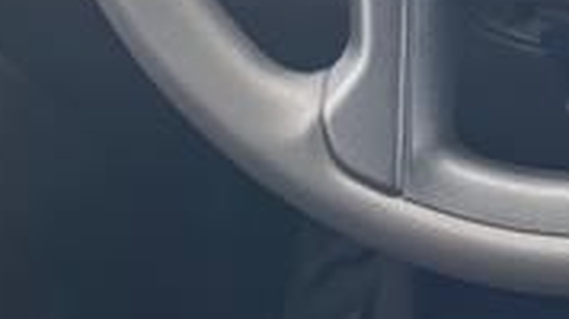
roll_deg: -0.5
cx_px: 643
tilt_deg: -21.4
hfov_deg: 19.9
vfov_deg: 10.9
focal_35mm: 102
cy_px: -300
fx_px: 1538
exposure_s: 1/141
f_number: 1.6
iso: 32
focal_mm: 4.2
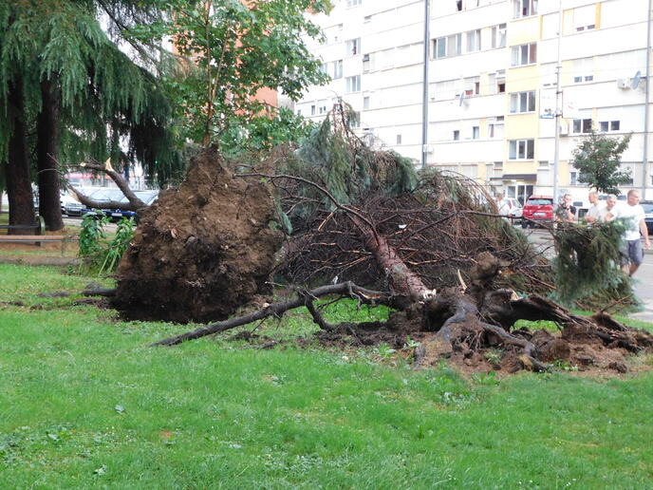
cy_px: 245
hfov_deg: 37.5
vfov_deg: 28.6
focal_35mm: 51
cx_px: 326
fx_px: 962
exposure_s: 1/15
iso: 400
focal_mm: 9
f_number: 3.8
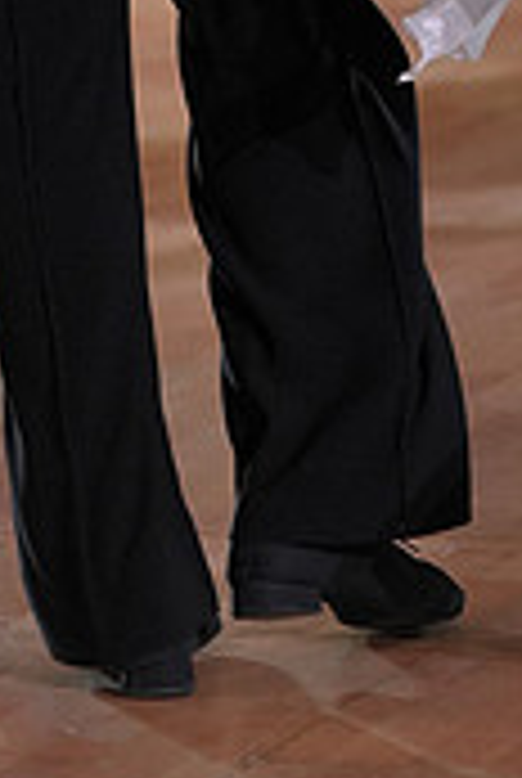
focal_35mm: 458
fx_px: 9921
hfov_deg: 3.0
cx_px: 529
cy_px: -441
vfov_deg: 4.5
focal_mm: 137
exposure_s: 1/500
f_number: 4
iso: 1600
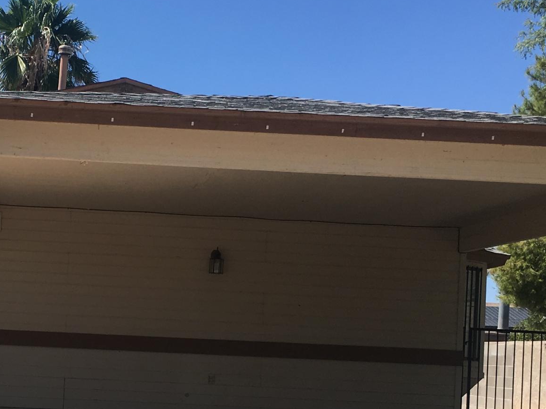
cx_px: 78
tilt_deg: +0.2
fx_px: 1183
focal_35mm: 75
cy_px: 312
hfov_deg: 25.4
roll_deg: -2.7
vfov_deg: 19.5
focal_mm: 4.15
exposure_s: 1/1709
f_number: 2.2
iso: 25
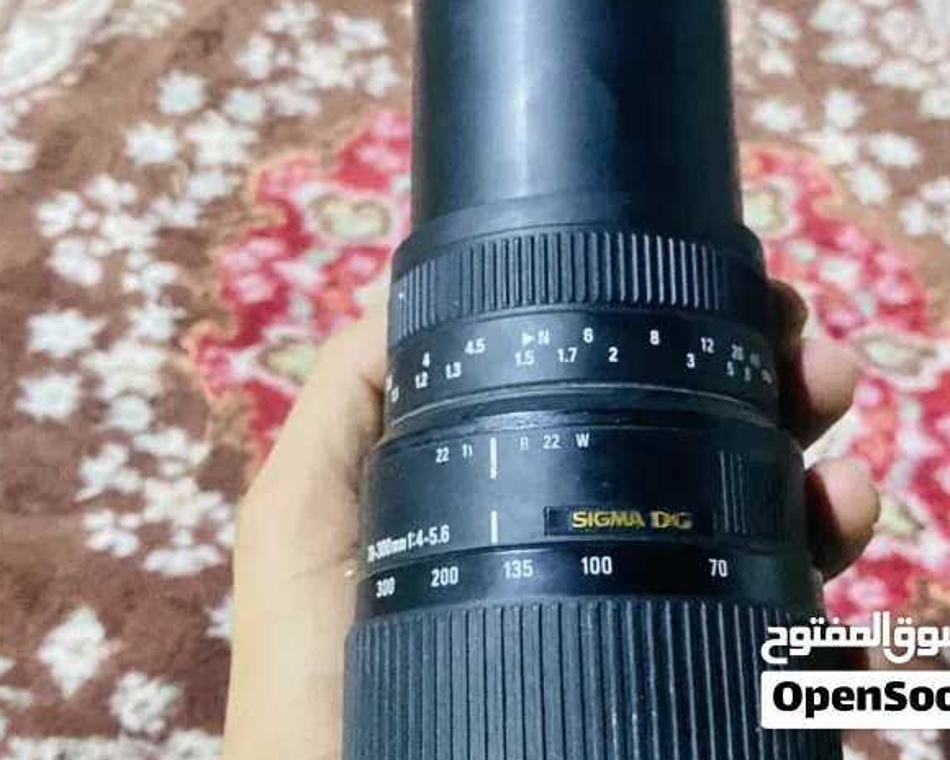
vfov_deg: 51.5
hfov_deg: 62.1
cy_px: 375
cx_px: 514
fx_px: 787
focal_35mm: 28
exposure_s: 1/15
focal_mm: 4.25
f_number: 1.8
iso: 2500
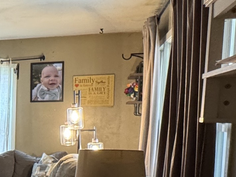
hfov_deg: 27.2
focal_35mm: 60
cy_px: 148
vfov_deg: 24.0
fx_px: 409
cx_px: -68
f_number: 2.2
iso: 500
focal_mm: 2.22
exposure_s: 1/60
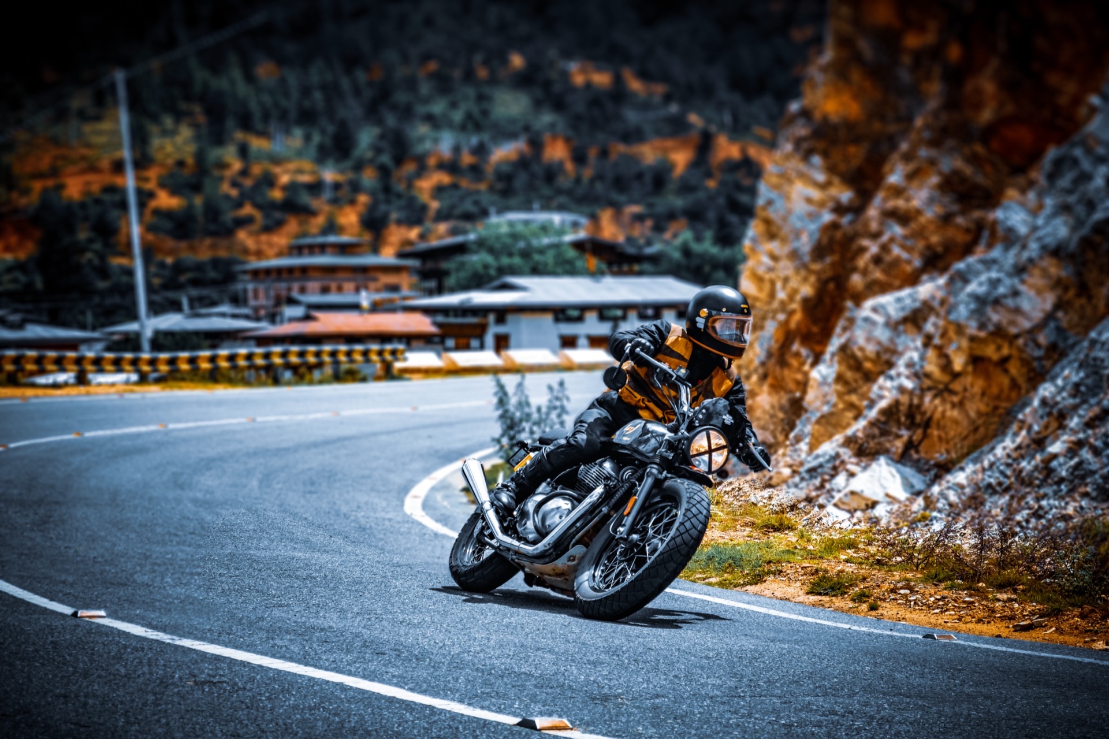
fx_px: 2541
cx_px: 554
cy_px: 370
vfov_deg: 16.5
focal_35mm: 82
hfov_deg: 24.6
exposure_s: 1/1600
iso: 400
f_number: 6.3
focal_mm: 55
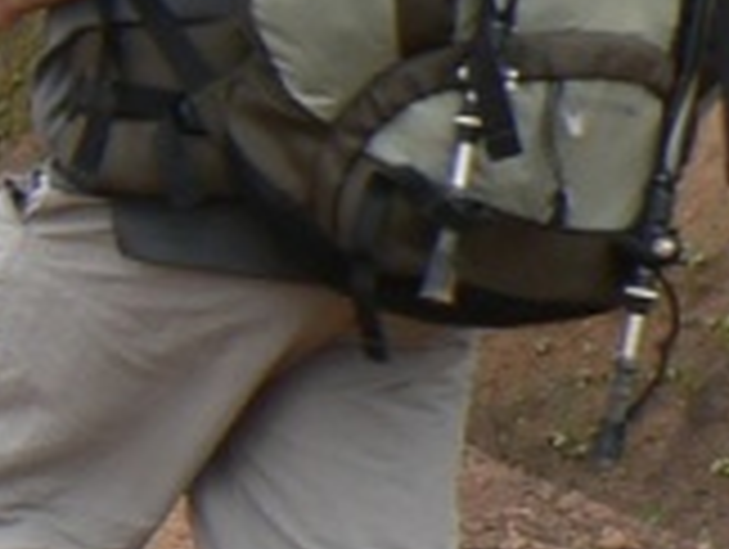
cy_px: 45
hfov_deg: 7.5
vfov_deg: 6.5
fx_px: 4788
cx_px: -1570
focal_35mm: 227
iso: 80
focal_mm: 6
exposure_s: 1/160
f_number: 4
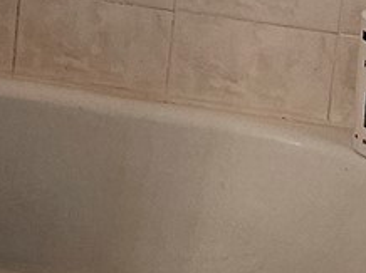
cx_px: -510
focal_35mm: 169
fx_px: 1785
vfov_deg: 8.4
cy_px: -234
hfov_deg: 10.2
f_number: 1.7
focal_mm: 6.3
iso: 200
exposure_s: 1/120
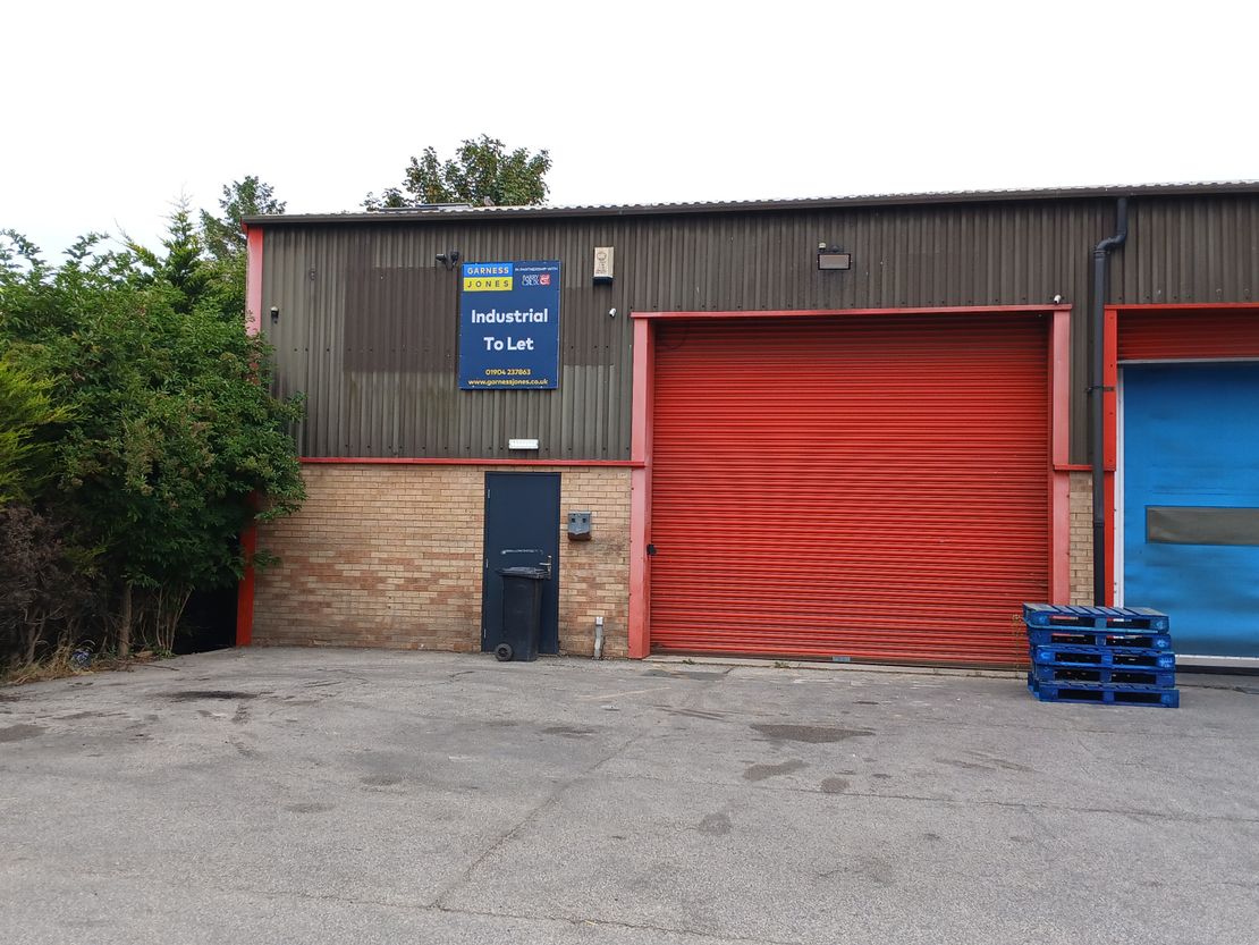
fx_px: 946
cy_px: 472
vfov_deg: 53.1
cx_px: 630
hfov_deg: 67.3
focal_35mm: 26
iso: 20
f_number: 1.8
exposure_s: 1/130
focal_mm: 3.98
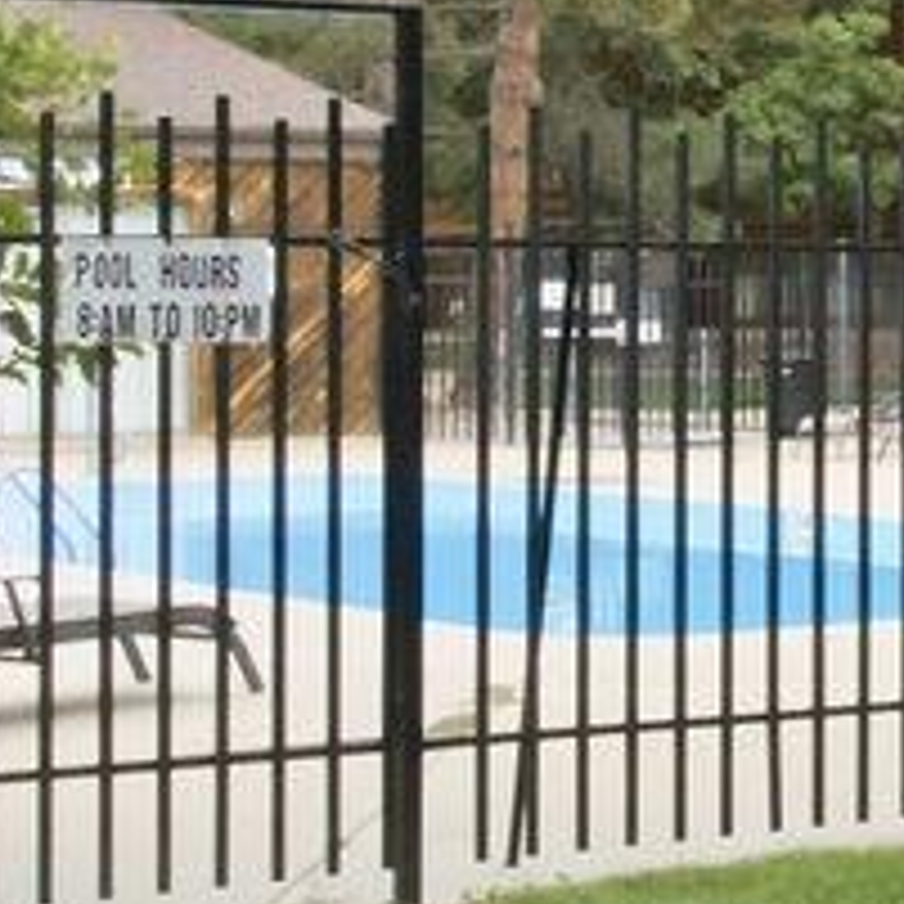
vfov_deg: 14.8
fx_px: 3457
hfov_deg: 14.3
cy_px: 169
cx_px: 1196
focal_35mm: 117
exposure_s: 1/125
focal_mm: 18
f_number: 20
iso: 3200
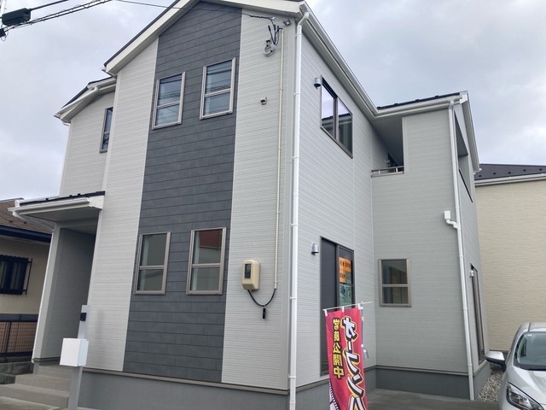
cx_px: 273
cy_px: 205
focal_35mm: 28
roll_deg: -1.6
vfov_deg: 49.7
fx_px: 442
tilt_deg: +14.4
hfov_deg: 63.4
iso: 20
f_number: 1.8
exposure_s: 1/716
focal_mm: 3.99
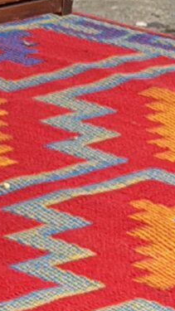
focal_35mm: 357
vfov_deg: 6.0
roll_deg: -0.4
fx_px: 2944
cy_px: 32
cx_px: -577
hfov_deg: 3.2
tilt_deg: -12.3
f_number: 1.78
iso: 80
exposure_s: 1/333
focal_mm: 6.76
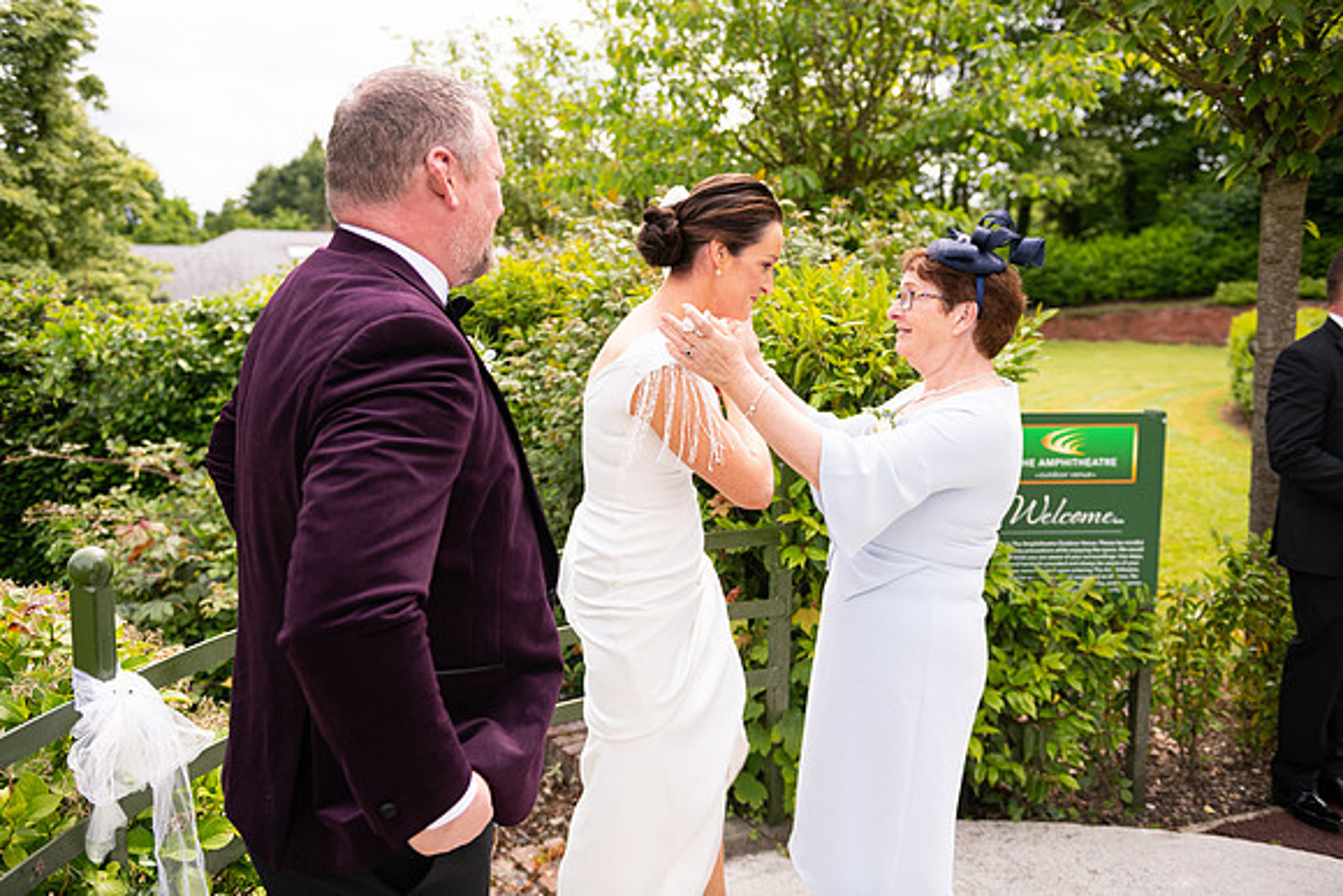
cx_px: 672
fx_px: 1157
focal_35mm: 31
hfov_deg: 60.3
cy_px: 448
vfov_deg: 42.3
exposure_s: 1/1600
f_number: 3.5
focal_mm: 31
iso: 250
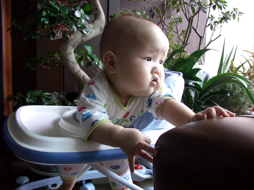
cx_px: 127
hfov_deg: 55.4
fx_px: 242
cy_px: 95
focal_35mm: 33
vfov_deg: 42.9
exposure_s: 1/100
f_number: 2.8
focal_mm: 7.1
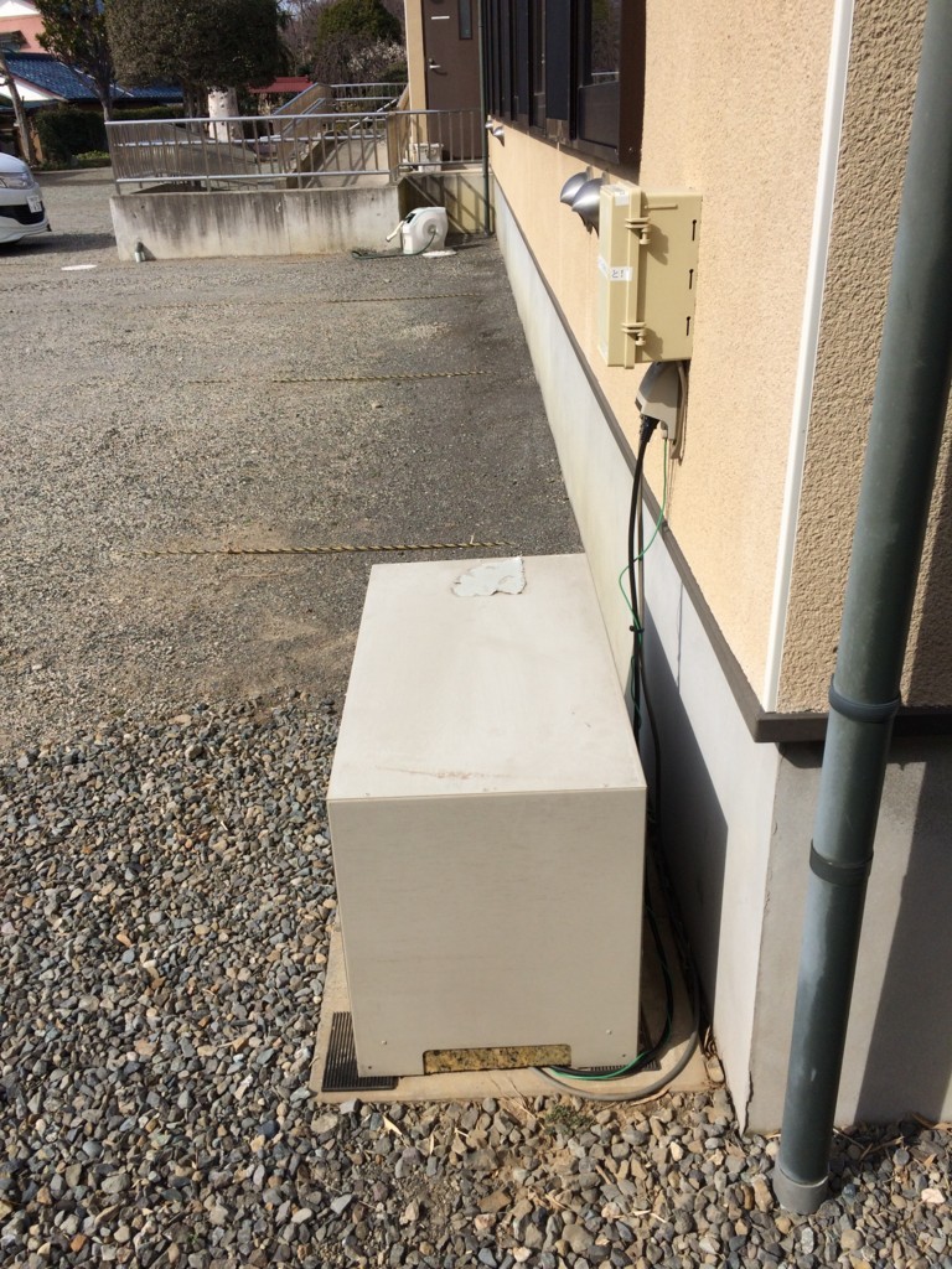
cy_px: 634
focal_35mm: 29
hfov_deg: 48.2
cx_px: 476
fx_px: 1063
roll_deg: +4.1
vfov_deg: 61.7
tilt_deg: -26.6
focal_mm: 4.15
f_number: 2.2
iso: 32
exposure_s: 1/2740
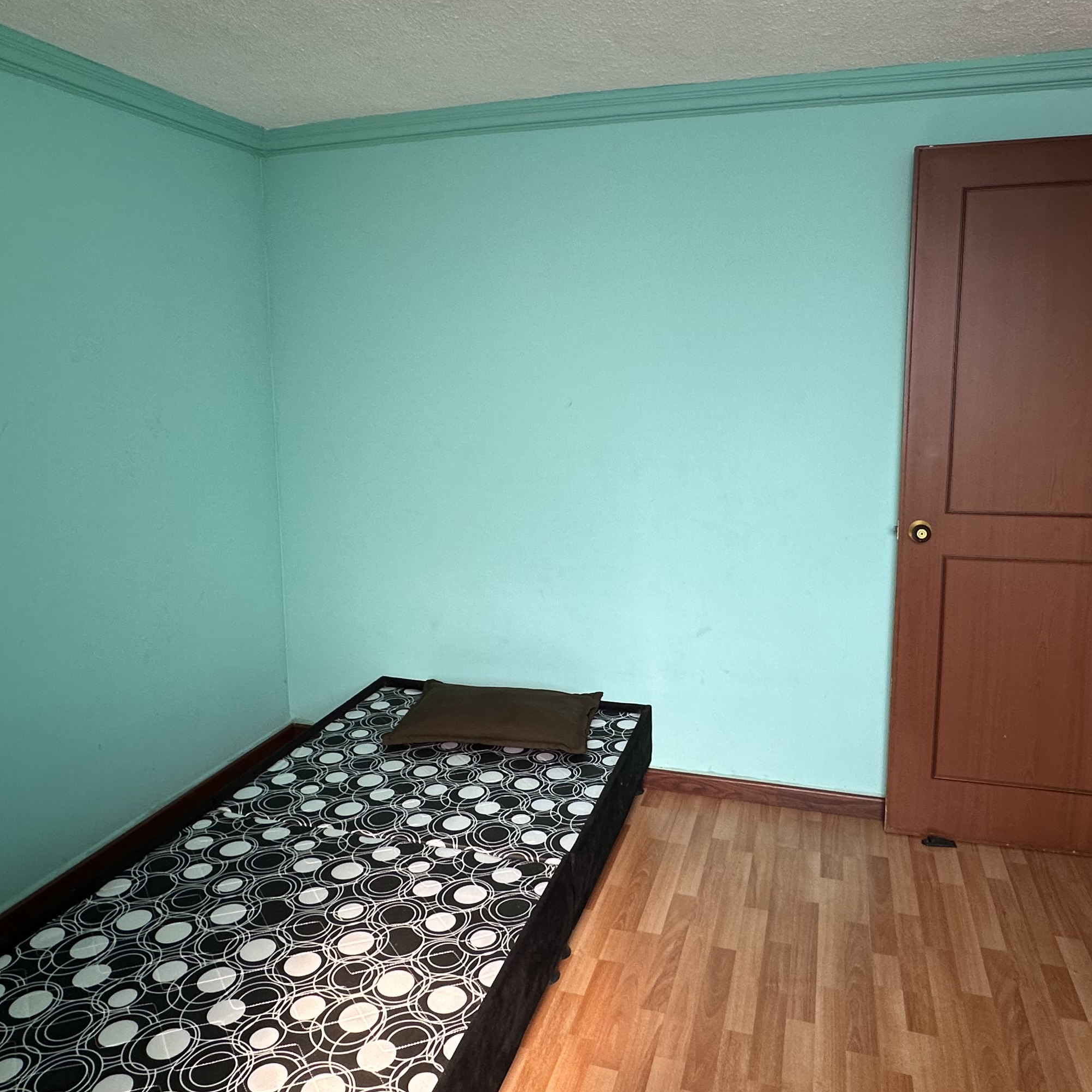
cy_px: 498
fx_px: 892
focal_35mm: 25
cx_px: 560
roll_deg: +0.3
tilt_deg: -8.3
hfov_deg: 62.9
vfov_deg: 62.8
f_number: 2.2
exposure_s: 1/99
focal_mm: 2.22
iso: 80
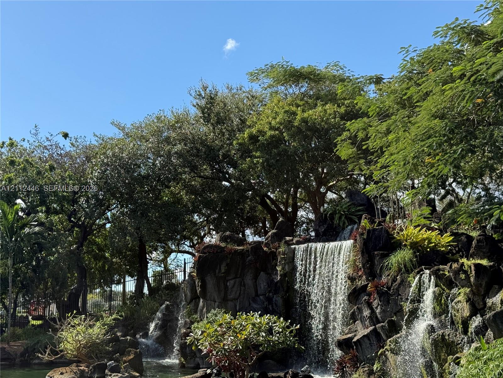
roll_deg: -0.8
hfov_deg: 39.7
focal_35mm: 48
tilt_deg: +10.9
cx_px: 252
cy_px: 189
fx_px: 697
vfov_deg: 30.3
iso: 80
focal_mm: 6.76
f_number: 1.78
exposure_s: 1/3096
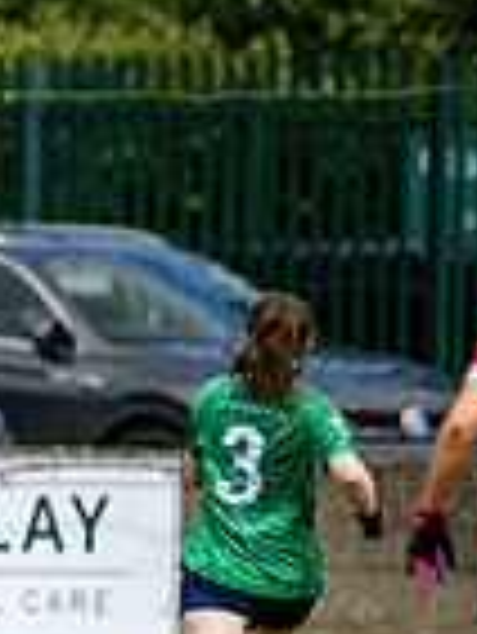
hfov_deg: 1.3
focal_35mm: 1185
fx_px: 21739
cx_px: -670
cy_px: 560
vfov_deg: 1.7
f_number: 2.8
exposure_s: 1/6400
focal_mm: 300
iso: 220
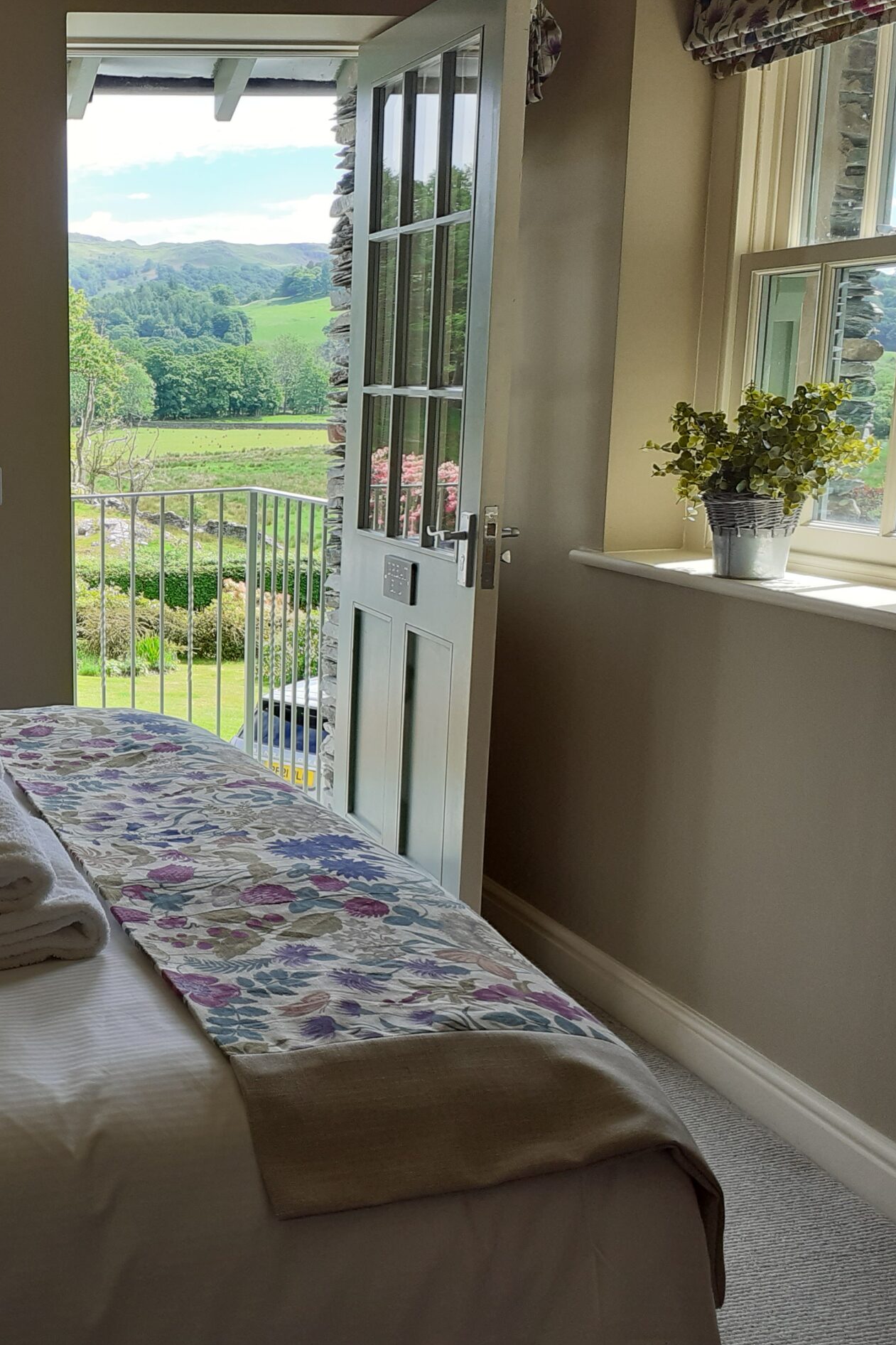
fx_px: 1419
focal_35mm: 38
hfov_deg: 32.3
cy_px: 681
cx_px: 0
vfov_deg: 50.7
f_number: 1.9
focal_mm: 3.6
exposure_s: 1/218
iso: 40
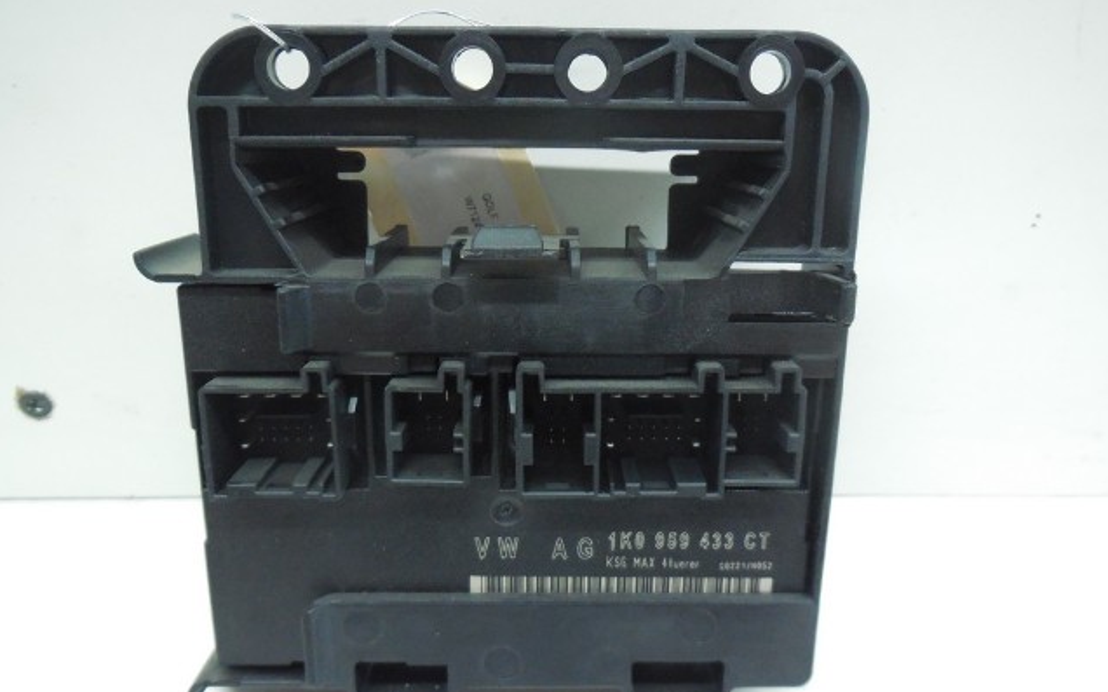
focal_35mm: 32
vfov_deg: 39.2
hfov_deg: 59.7
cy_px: 411
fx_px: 966
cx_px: 554
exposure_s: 1/200
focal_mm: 5.3
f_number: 3.2
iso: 800
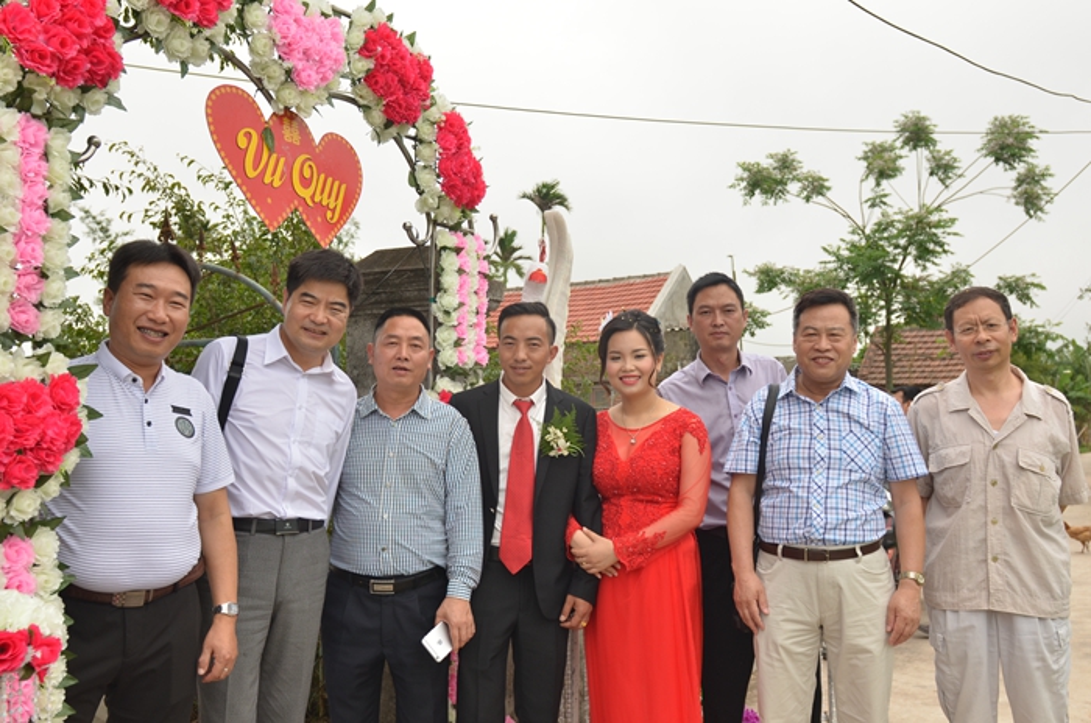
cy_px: 362
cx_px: 546
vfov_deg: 36.7
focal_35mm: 36
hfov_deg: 53.2
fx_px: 1089
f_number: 4
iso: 200
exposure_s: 1/800
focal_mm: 24
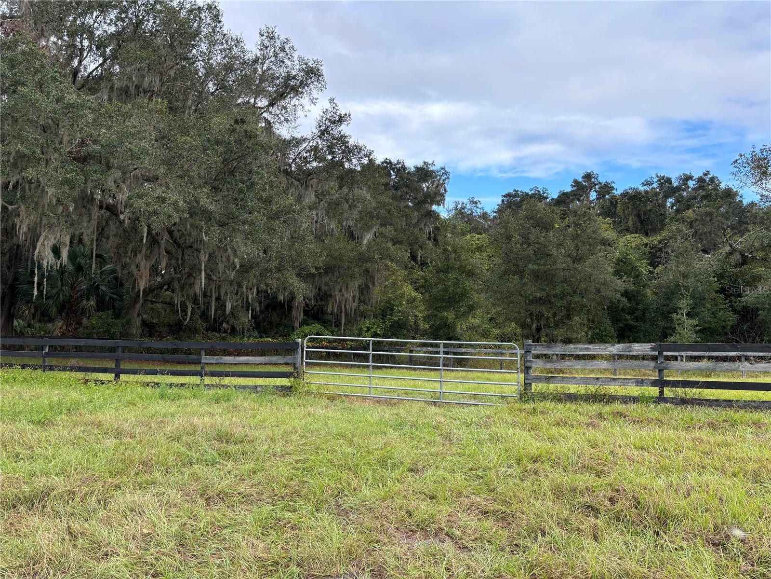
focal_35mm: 26
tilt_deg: +4.5
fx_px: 579
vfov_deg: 53.1
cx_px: 386
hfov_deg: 67.3
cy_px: 290
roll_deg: -1.4
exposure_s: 1/615
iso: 50
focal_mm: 5.96
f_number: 1.6
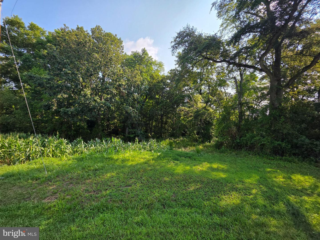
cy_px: 120
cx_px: 160
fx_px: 120
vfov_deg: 89.9
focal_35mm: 13
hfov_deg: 106.2
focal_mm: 2.2
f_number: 1.9
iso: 40
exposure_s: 1/1120
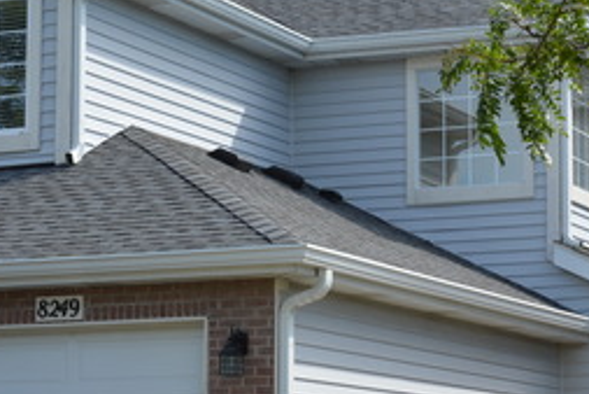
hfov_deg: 15.7
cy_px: 300
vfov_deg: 10.6
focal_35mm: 129
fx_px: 2112
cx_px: 489
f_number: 8
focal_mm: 34
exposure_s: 1/250
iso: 200
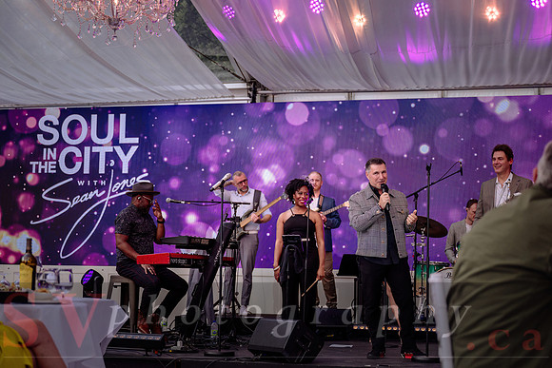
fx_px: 889
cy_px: 194
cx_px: 276
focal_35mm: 58
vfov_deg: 23.4
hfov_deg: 34.5
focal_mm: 55
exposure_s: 1/320
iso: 500
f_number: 2.8
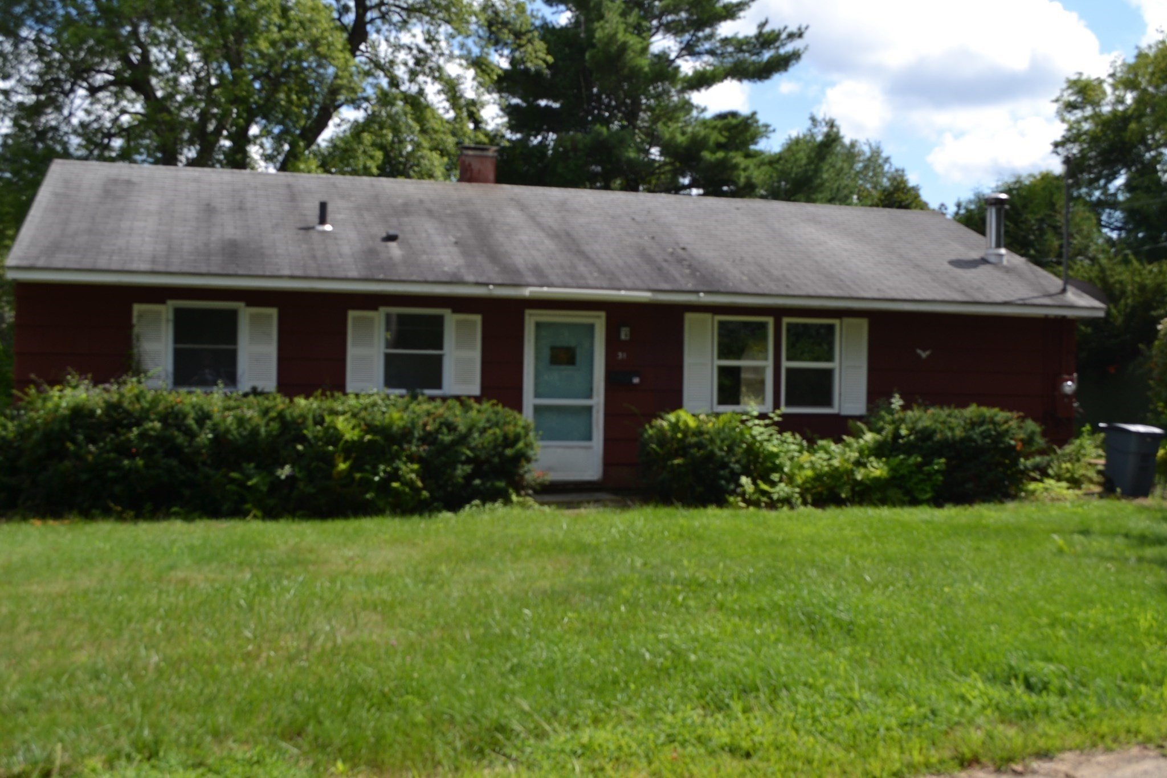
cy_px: 389
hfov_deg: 53.1
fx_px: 1167
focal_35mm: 36
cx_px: 584
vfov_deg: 36.9
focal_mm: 24
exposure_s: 1/200
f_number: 7.1
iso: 100
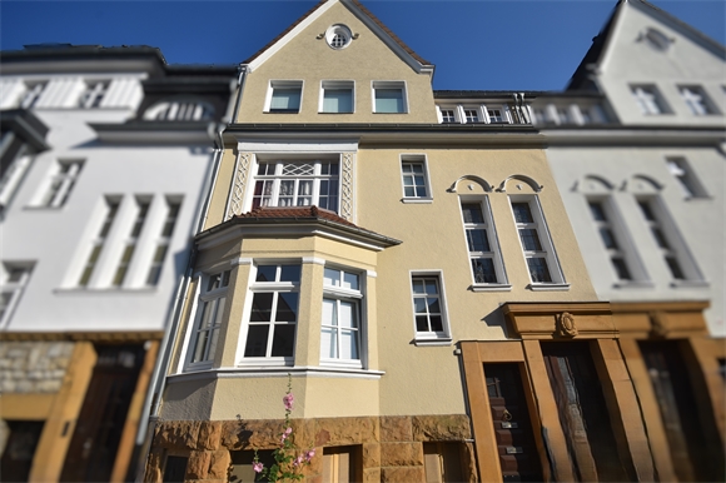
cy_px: 242
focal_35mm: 15
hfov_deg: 100.4
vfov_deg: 77.3
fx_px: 302
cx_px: 363
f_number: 8
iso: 140
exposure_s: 1/500
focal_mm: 10
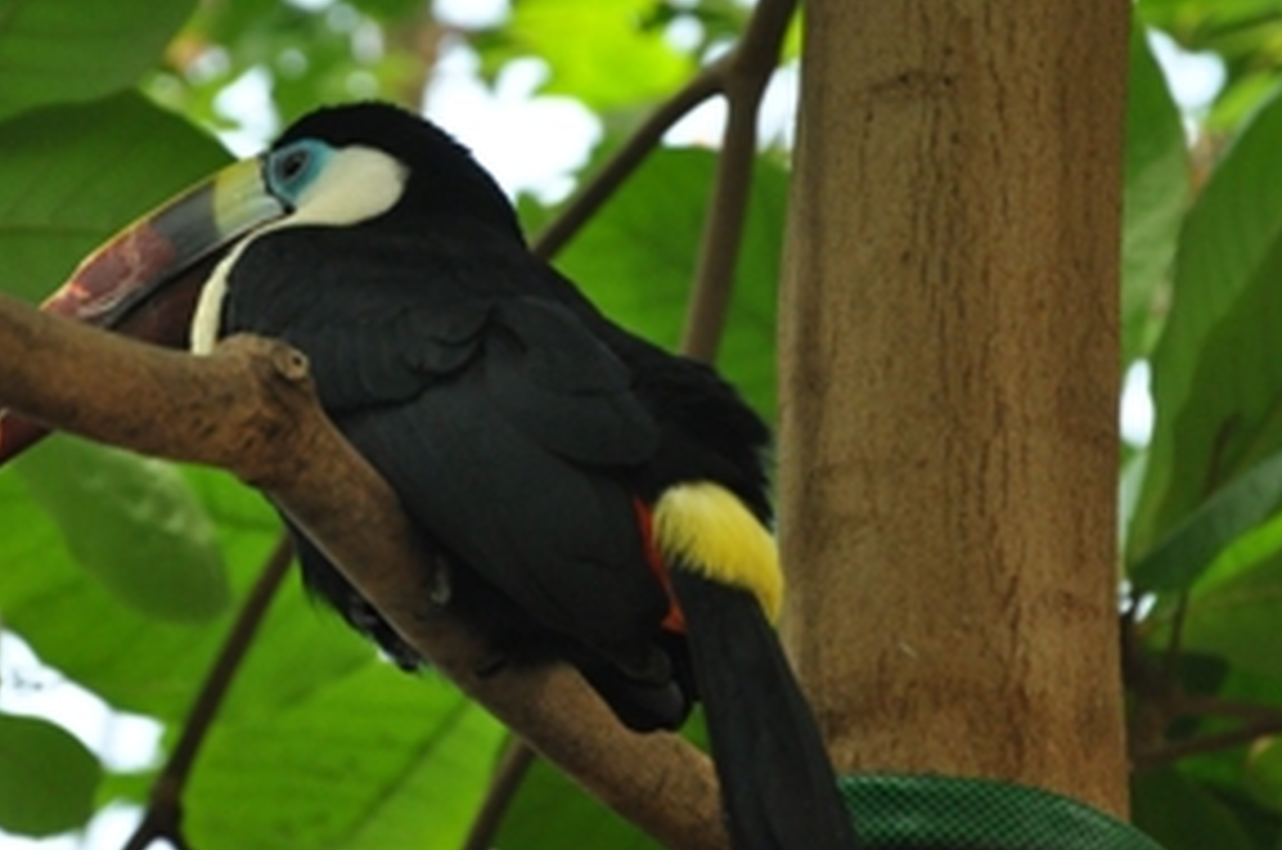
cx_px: 427
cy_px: 423
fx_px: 8809
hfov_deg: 8.3
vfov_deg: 5.5
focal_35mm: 248
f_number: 5.6
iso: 1000
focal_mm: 105
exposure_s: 1/200
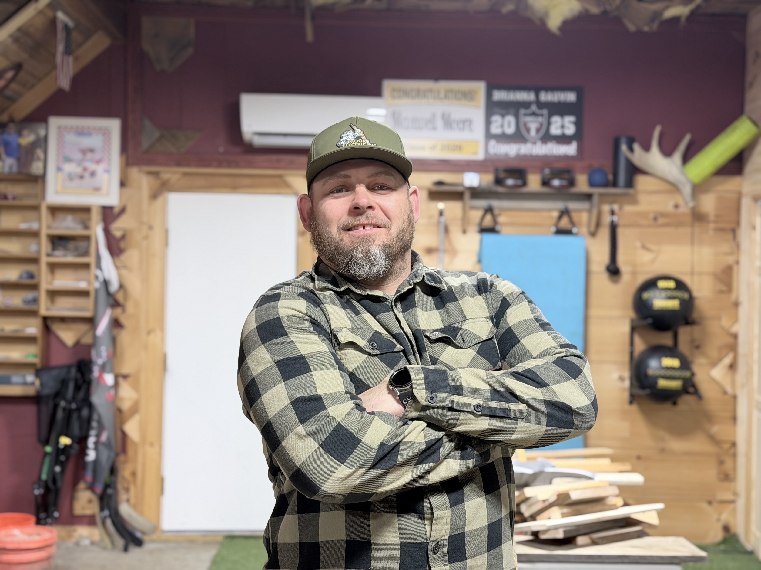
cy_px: 285
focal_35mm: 48
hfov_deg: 39.7
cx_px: 380
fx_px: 1055
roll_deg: -0.8
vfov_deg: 30.3
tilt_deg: -1.0
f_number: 1.78
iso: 80
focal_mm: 6.76
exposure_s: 1/60
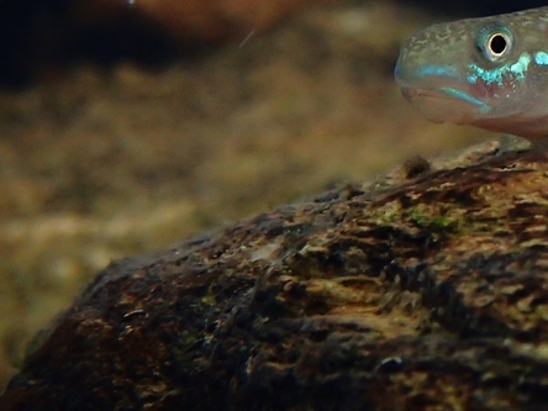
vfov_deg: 6.6
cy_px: 51
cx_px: 606
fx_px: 3562
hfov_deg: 8.7
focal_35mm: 225
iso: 640
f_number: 6.3
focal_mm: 18
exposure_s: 1/200
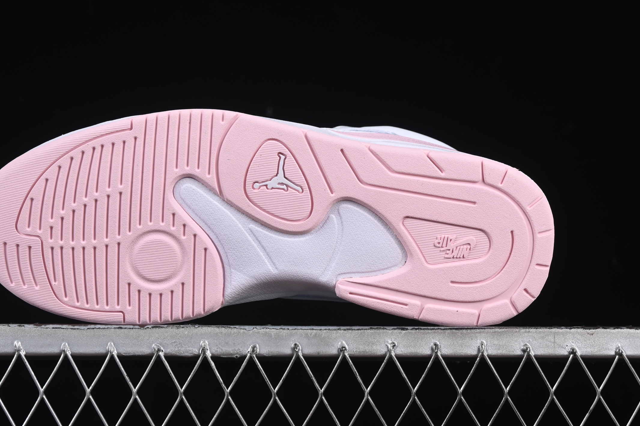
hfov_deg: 20.8
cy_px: 152
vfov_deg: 13.9
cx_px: 264
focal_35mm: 98
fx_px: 1742
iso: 160
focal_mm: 50
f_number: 8
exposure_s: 1/80
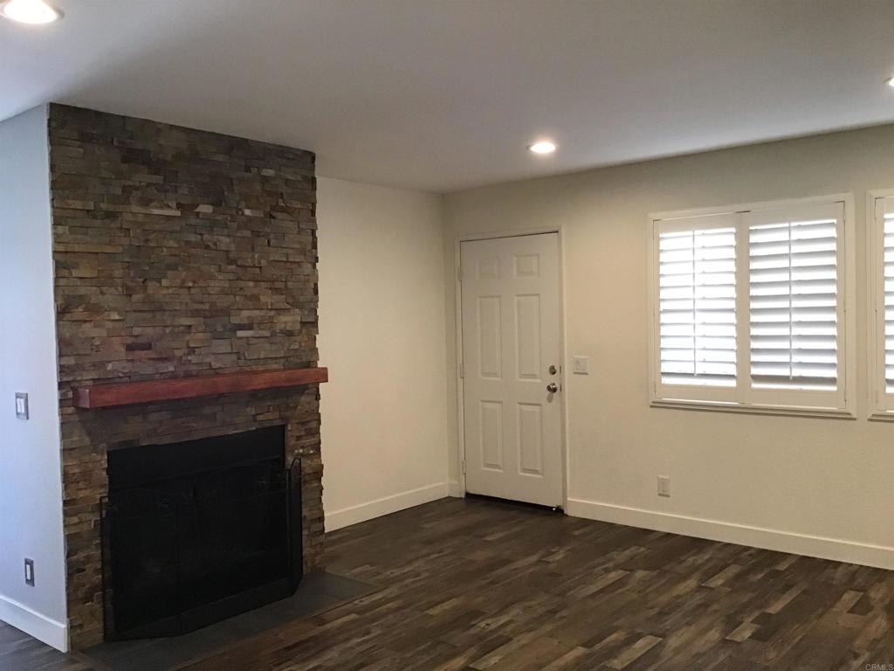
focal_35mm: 31
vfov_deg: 45.4
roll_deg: +1.3
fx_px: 801
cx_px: 447
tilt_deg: -1.3
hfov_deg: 58.4
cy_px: 336
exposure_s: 1/30
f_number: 2.4
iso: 125
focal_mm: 3.3
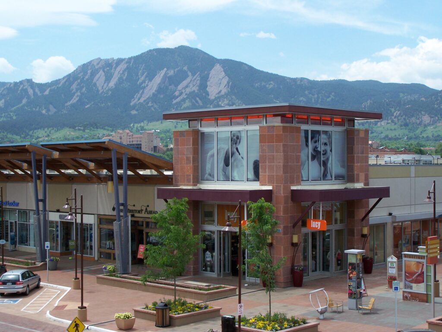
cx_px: 221
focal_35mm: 64
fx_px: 818
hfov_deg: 30.3
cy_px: 166
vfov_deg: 22.9
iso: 80
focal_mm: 10.7
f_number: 3.2
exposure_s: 1/1000
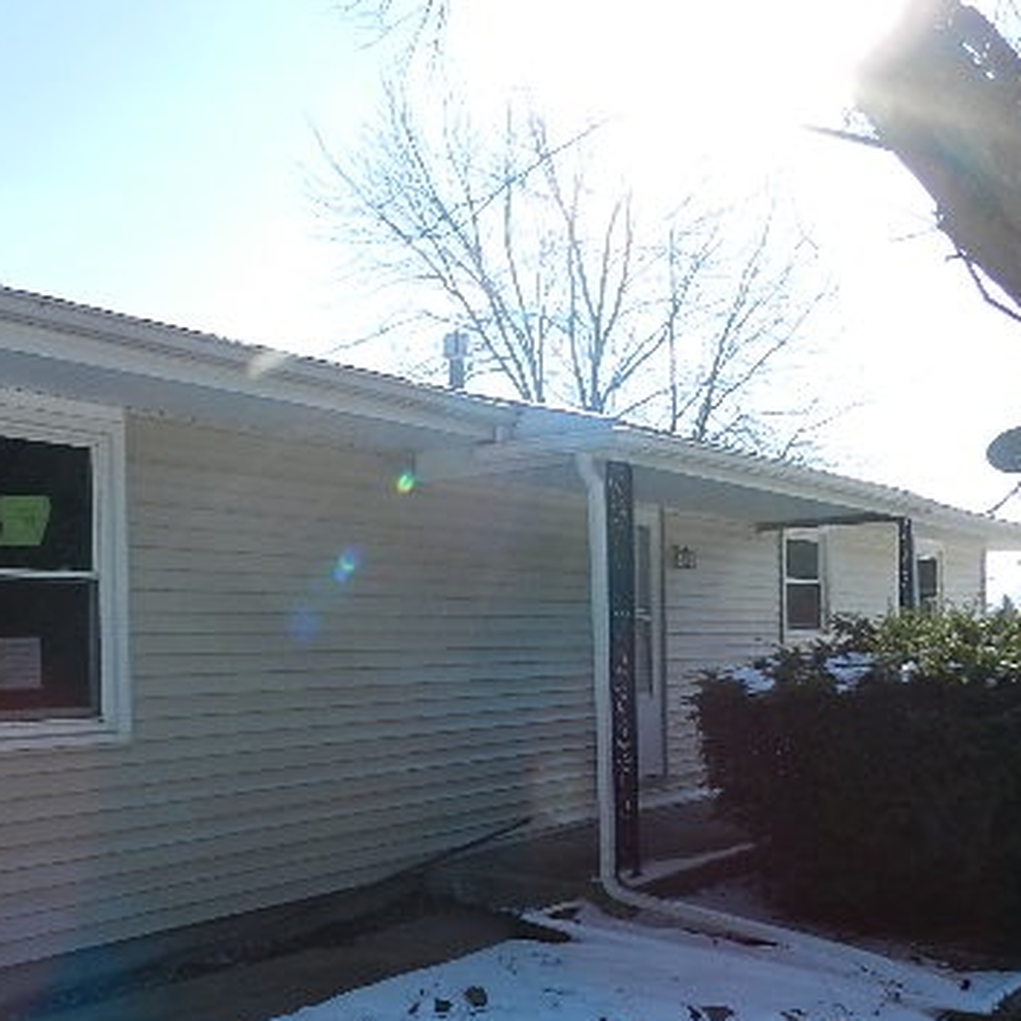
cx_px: 261
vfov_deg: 44.2
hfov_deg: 43.6
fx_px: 1235
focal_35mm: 37
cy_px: 685
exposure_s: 1/800
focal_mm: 4
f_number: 4
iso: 160
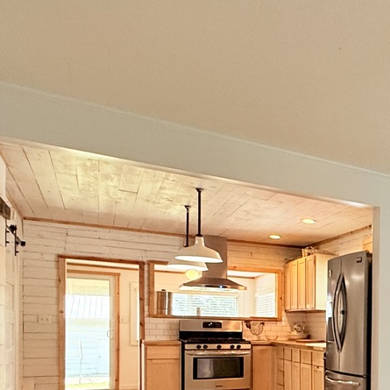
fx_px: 510
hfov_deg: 29.3
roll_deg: -1.5
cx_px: 558
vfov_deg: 39.1
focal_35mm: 40
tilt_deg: -0.6
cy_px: 344
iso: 160
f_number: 2.2
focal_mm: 2.22
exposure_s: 1/120
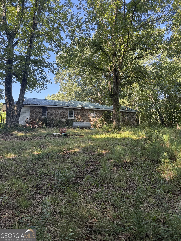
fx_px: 167
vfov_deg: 71.6
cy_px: 120
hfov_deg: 56.8
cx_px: 90
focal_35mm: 24
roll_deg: +1.6
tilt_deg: +3.8
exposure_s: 1/294
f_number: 1.78
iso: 80
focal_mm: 6.76
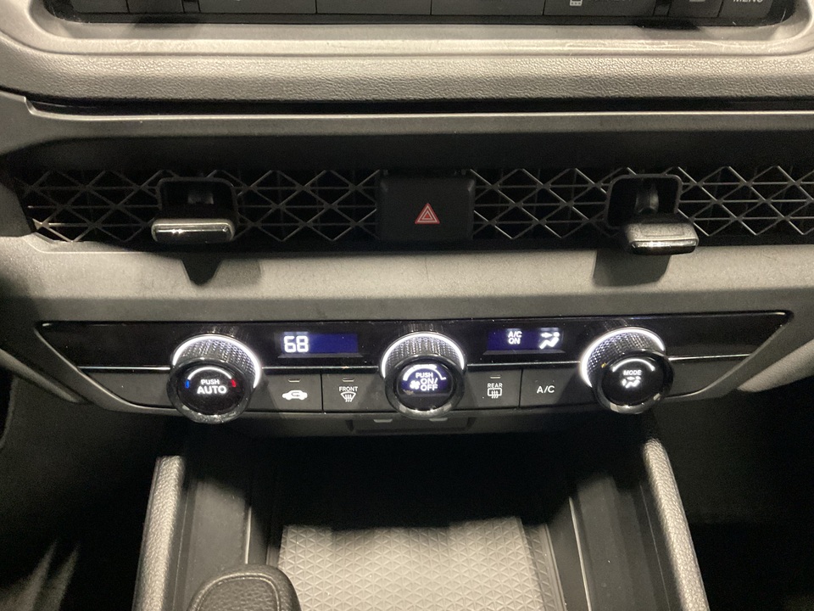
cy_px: 306
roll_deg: -2.3
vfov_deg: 48.2
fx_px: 682
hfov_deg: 61.7
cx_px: 407
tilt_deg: -42.2
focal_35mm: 29
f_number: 1.8
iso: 500
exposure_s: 1/30
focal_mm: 3
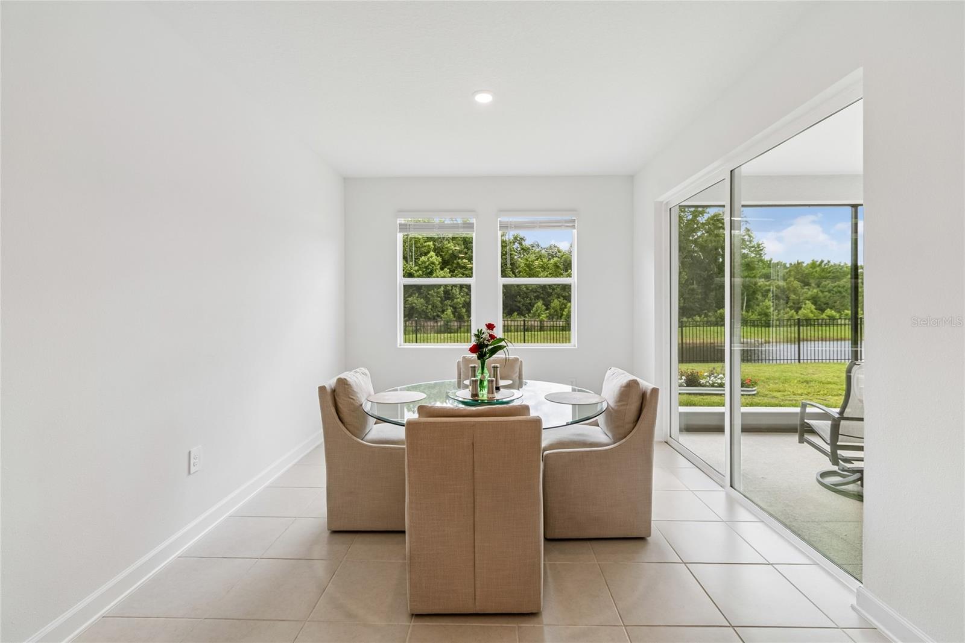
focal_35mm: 15
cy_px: 322
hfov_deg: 100.4
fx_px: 402
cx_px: 482
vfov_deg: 77.3
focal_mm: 10
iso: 100
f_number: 7.1
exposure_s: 1/60
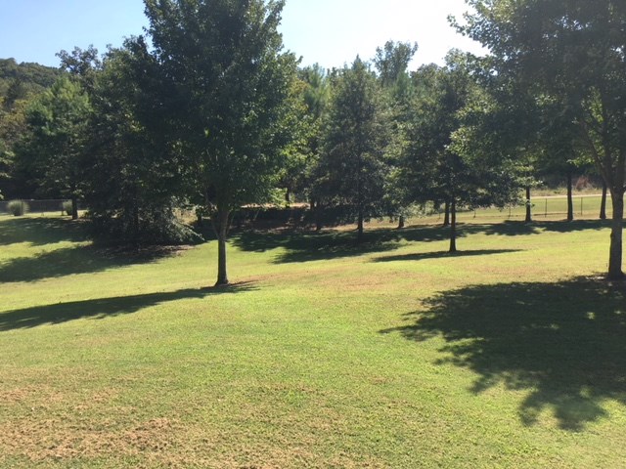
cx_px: 313
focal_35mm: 29
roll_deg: +2.7
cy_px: 234
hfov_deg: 61.7
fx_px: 524
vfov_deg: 48.2
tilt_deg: -5.0
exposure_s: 1/754
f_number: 2.2
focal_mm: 4.15
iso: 25
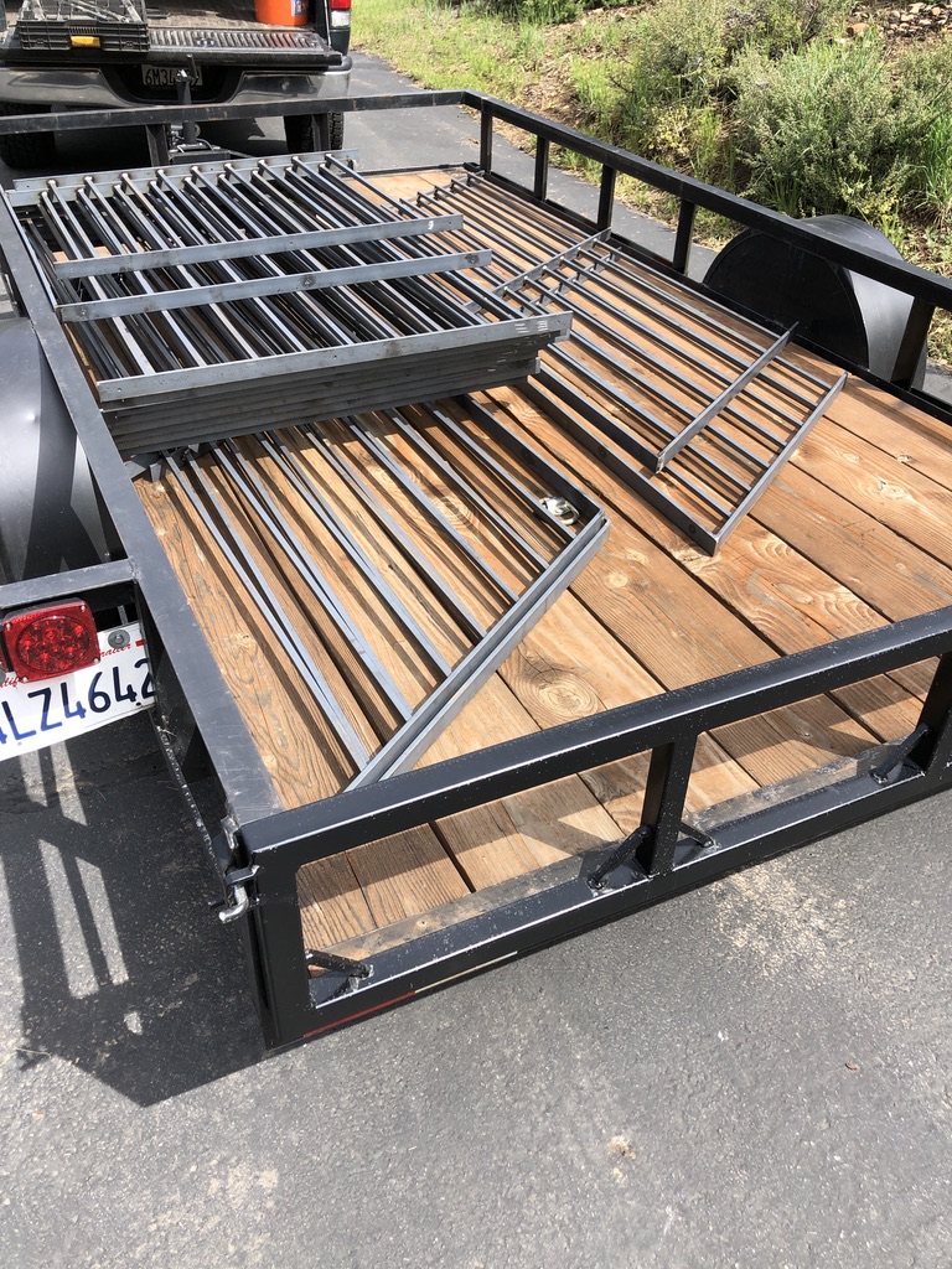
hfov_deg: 49.7
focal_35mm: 28
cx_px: 476
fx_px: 1027
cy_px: 634
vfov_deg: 63.4
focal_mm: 4
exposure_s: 1/558
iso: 20
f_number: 1.8
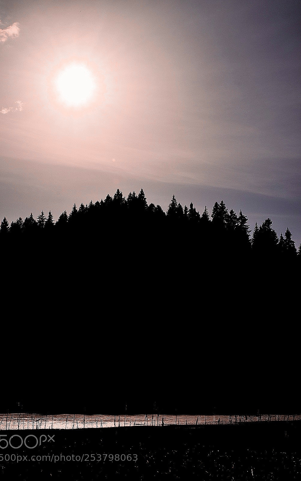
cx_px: 141
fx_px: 624
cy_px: 240
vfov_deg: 42.2
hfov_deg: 27.1
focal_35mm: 48
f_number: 22
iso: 100
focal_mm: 31
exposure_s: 1/1000
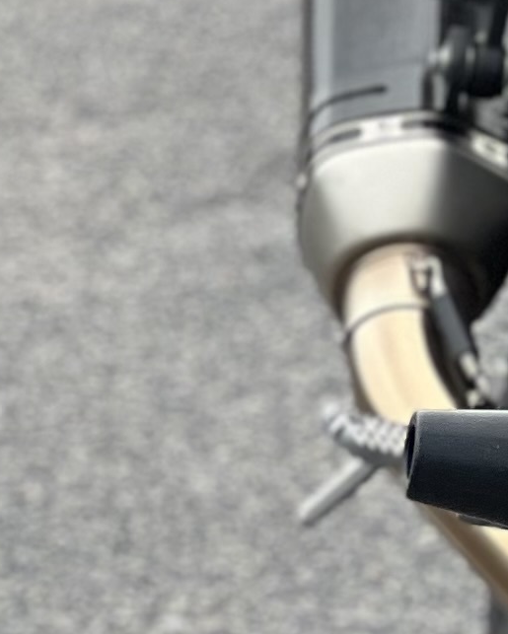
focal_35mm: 471
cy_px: 635
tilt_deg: -16.5
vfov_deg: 4.1
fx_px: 8845
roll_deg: +2.1
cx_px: 1399
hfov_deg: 3.2
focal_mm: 9
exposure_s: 1/121
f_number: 2.8
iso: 32
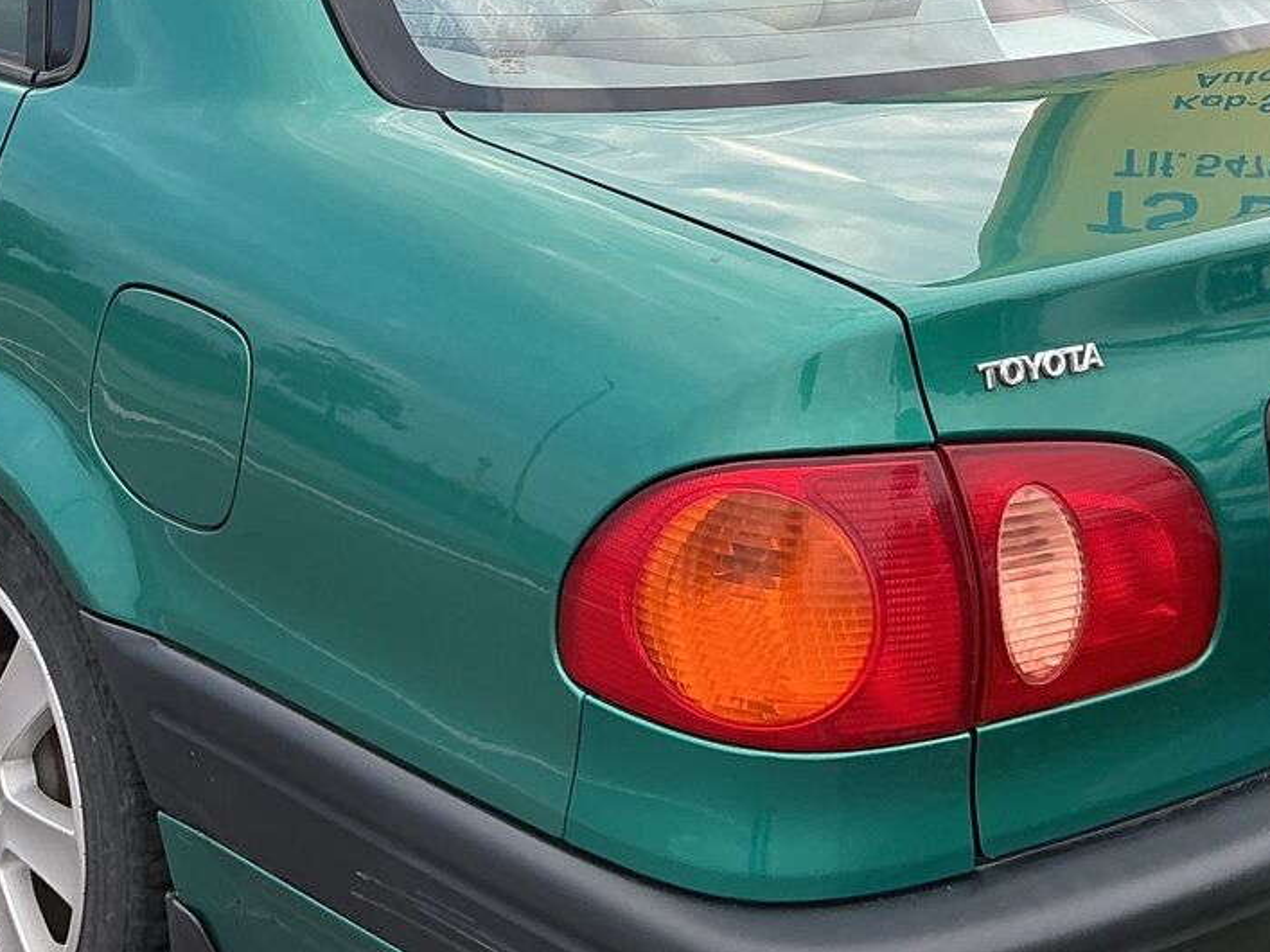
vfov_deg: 20.7
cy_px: 149
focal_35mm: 70
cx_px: 560
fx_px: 2568
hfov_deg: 27.8
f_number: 1.8
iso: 16
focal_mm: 3
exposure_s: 1/120
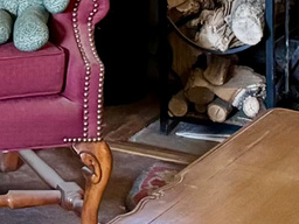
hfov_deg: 10.2
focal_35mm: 192
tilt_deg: -3.8
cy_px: -265
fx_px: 1658
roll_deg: -0.5
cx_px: -1
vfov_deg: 7.4
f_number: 1.78
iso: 800
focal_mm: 6.76
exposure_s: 1/60
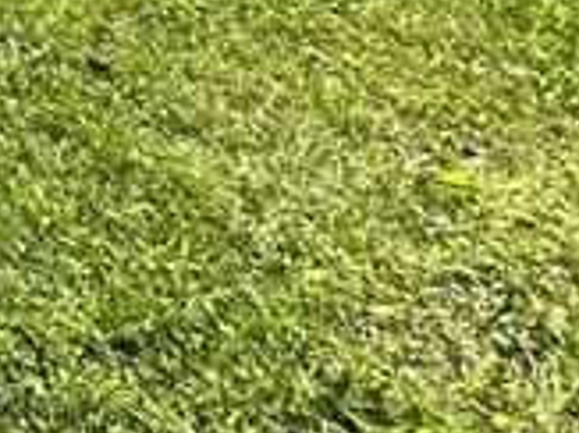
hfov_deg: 12.4
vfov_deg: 11.2
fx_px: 1471
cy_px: -838
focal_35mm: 88
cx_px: -1055
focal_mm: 2.22
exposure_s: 1/1221
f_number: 2.2
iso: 40
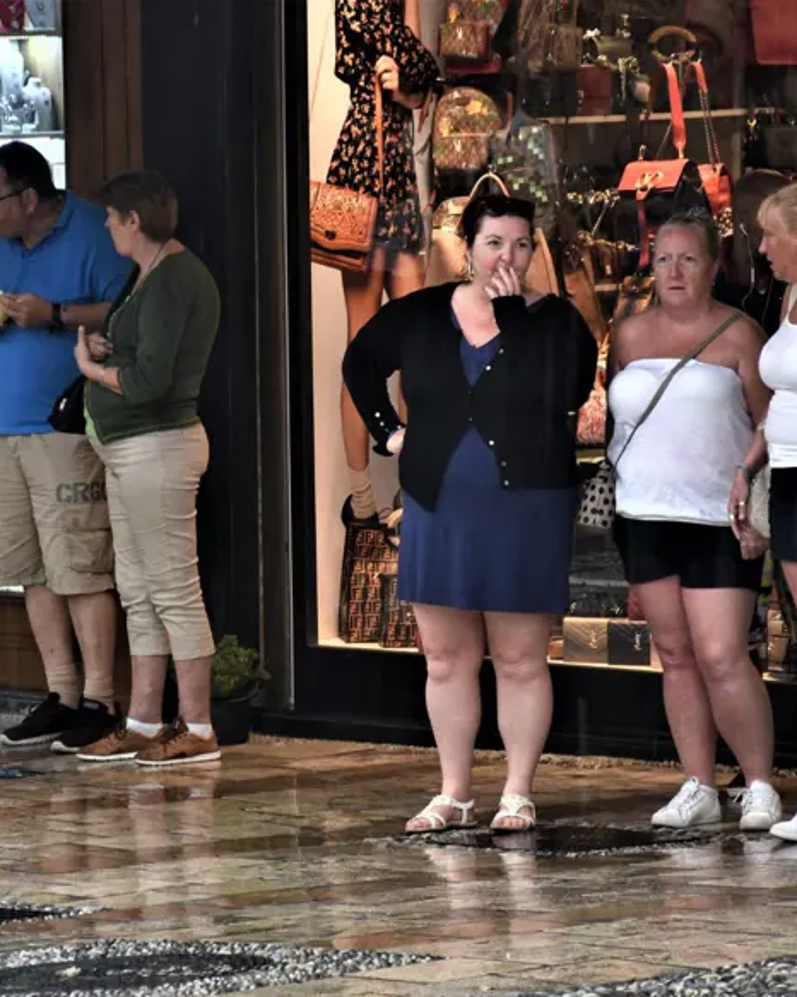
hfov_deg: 6.5
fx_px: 7021
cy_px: 500
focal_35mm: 238
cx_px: 282
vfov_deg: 8.1
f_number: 5.6
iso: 320
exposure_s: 1/50
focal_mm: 112
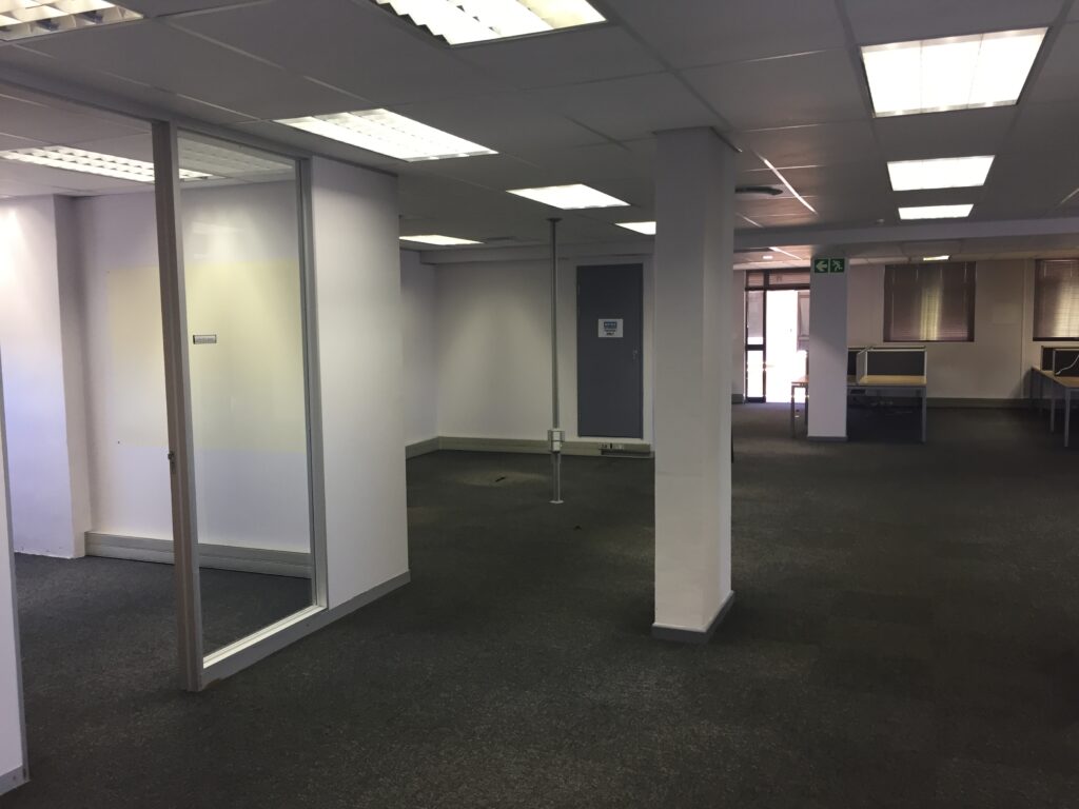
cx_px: 540
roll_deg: +0.8
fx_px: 904
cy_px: 404
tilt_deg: -6.0
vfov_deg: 48.2
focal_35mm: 29
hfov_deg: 61.7
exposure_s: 1/33
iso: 40
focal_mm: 4.15
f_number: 2.2
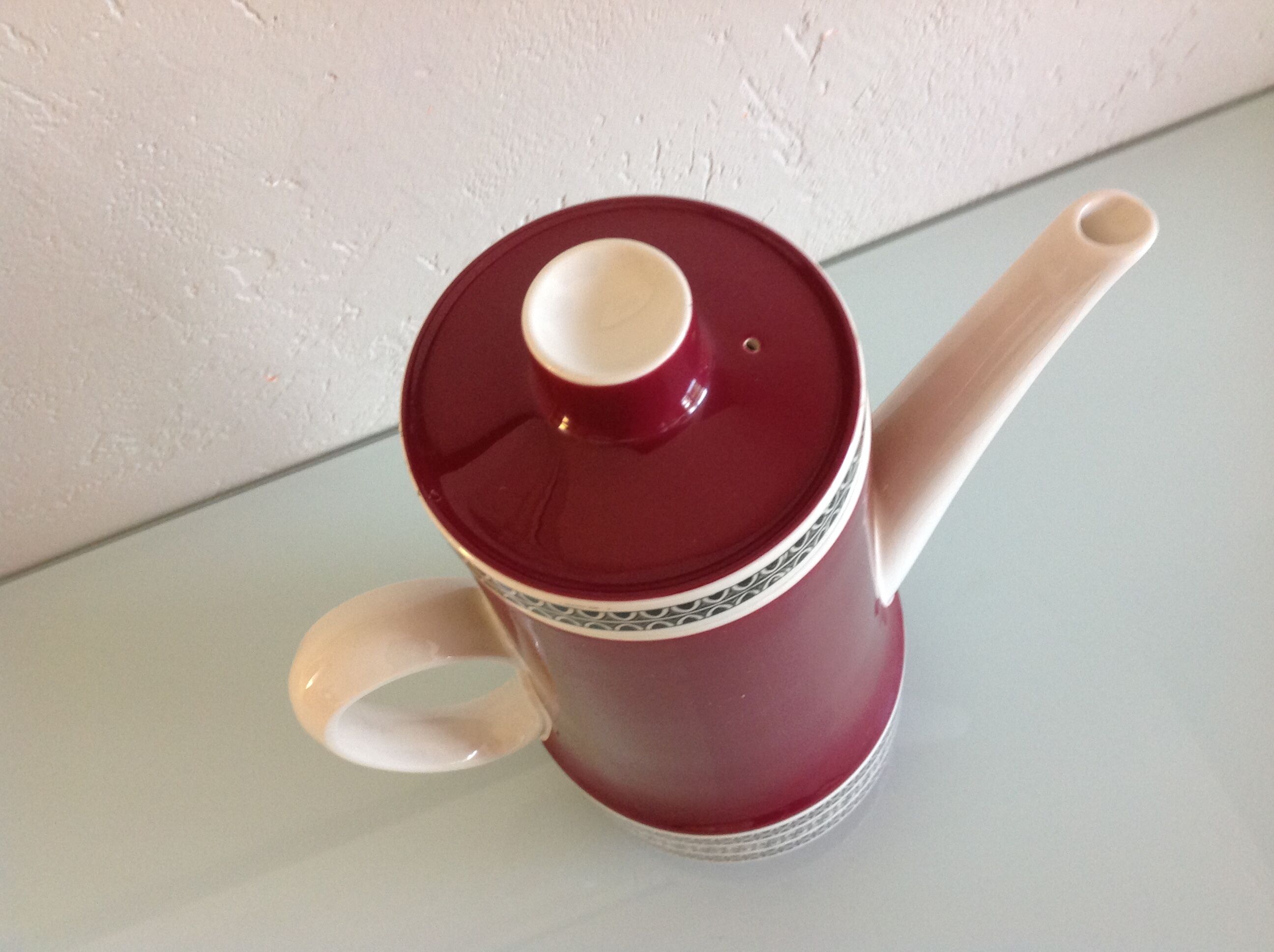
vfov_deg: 40.6
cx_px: 637
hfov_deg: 52.7
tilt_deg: -63.9
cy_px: 476
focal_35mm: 35
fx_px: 1286
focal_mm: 4.28
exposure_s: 1/15
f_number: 2.4
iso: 125
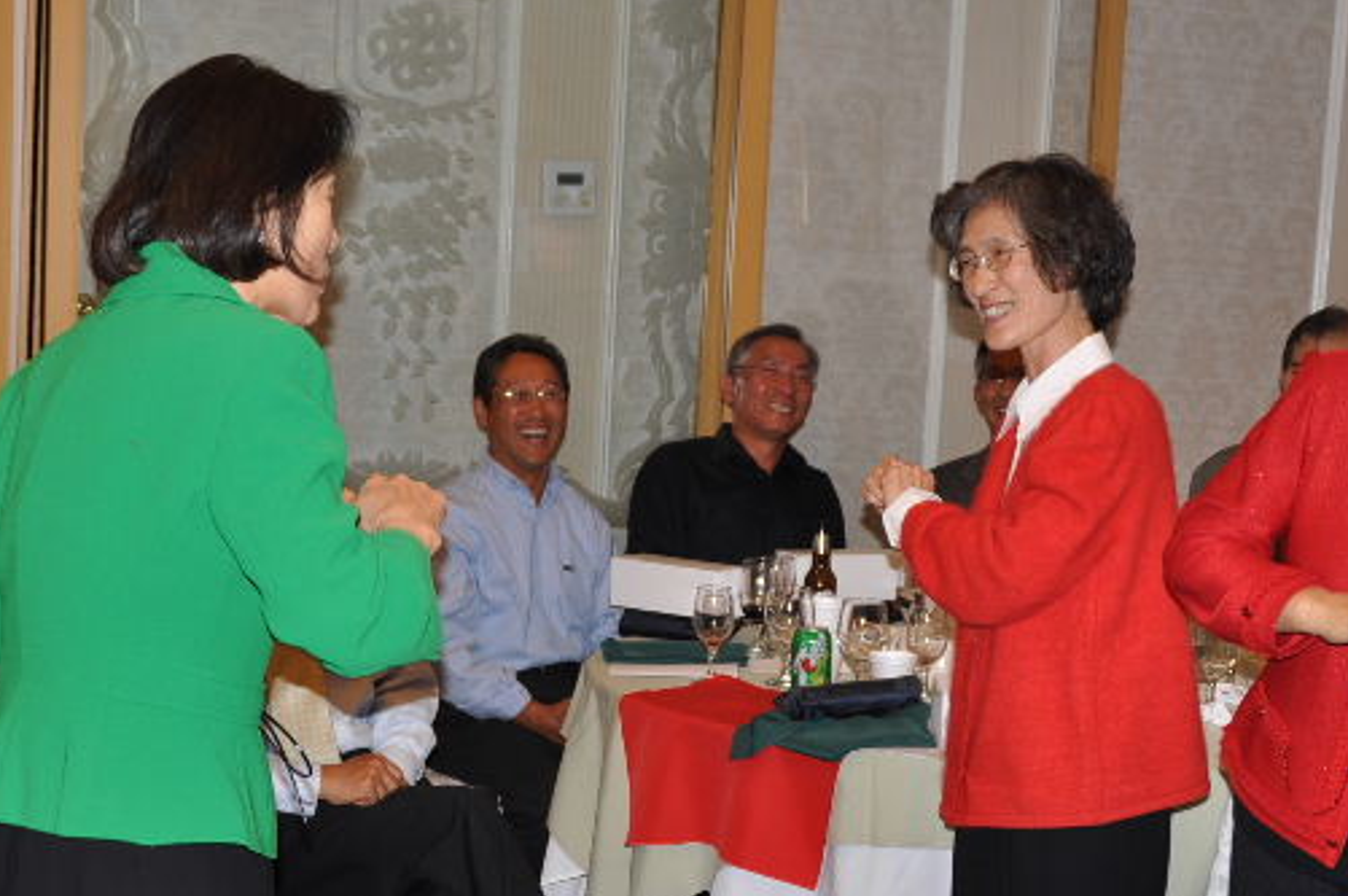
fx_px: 2506
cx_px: 689
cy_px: 535
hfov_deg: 30.1
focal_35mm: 67
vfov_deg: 20.2
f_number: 4
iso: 200
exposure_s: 1/60
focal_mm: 28
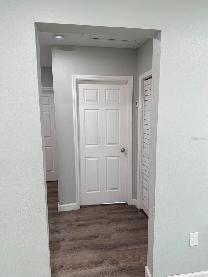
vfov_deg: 71.6
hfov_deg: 56.8
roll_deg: -0.1
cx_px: 104
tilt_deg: -6.5
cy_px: 138
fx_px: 192
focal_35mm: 24
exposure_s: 1/60
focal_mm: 6.76
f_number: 1.78
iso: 125
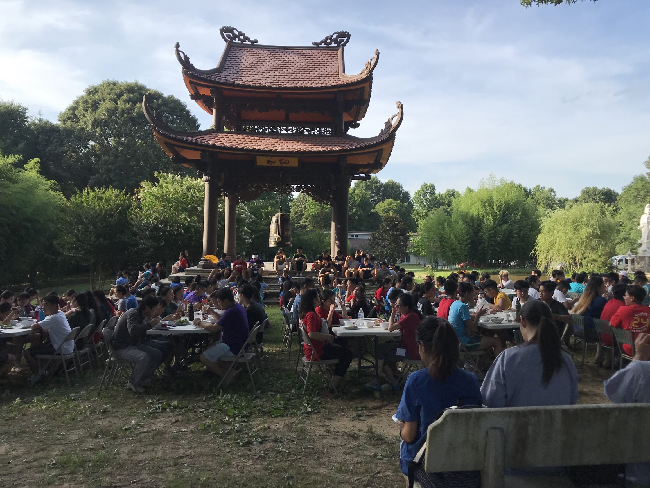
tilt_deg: +1.2
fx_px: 582
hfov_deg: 58.3
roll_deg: -1.3
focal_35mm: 31
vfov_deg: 45.4
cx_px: 348
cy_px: 225
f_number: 1.8
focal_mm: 3.99
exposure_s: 1/1330
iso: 20
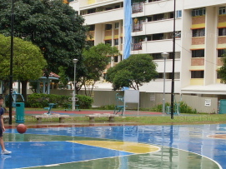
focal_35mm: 77
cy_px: 119
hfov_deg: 25.1
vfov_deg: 19.0
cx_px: 66
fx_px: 502
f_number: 2.8
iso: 80
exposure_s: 1/180
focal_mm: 6.3
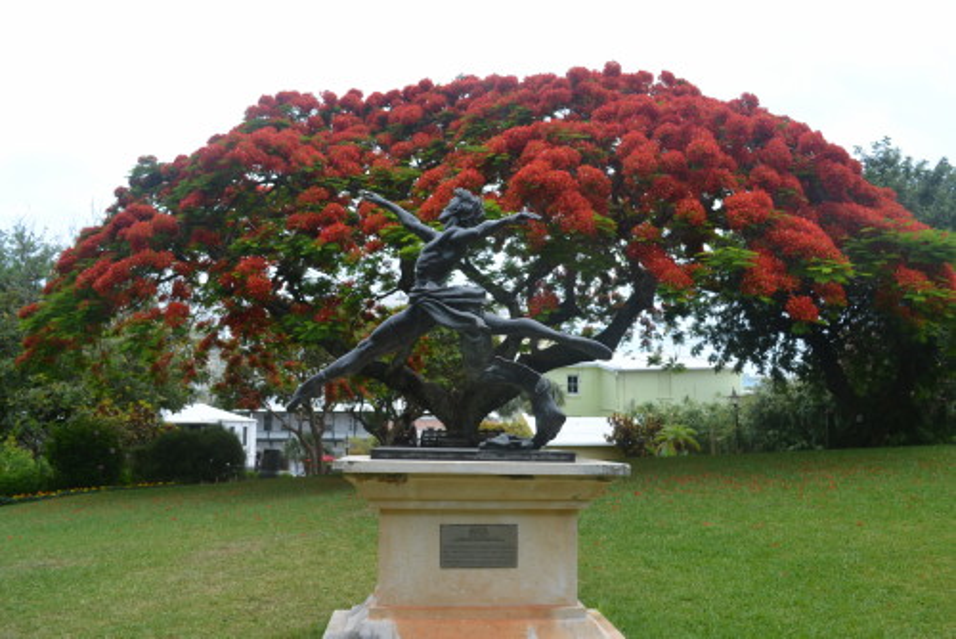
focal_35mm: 30
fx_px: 797
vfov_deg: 43.7
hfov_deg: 61.9
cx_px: 478
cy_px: 320
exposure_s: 1/200
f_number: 7.1
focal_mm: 20
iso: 100
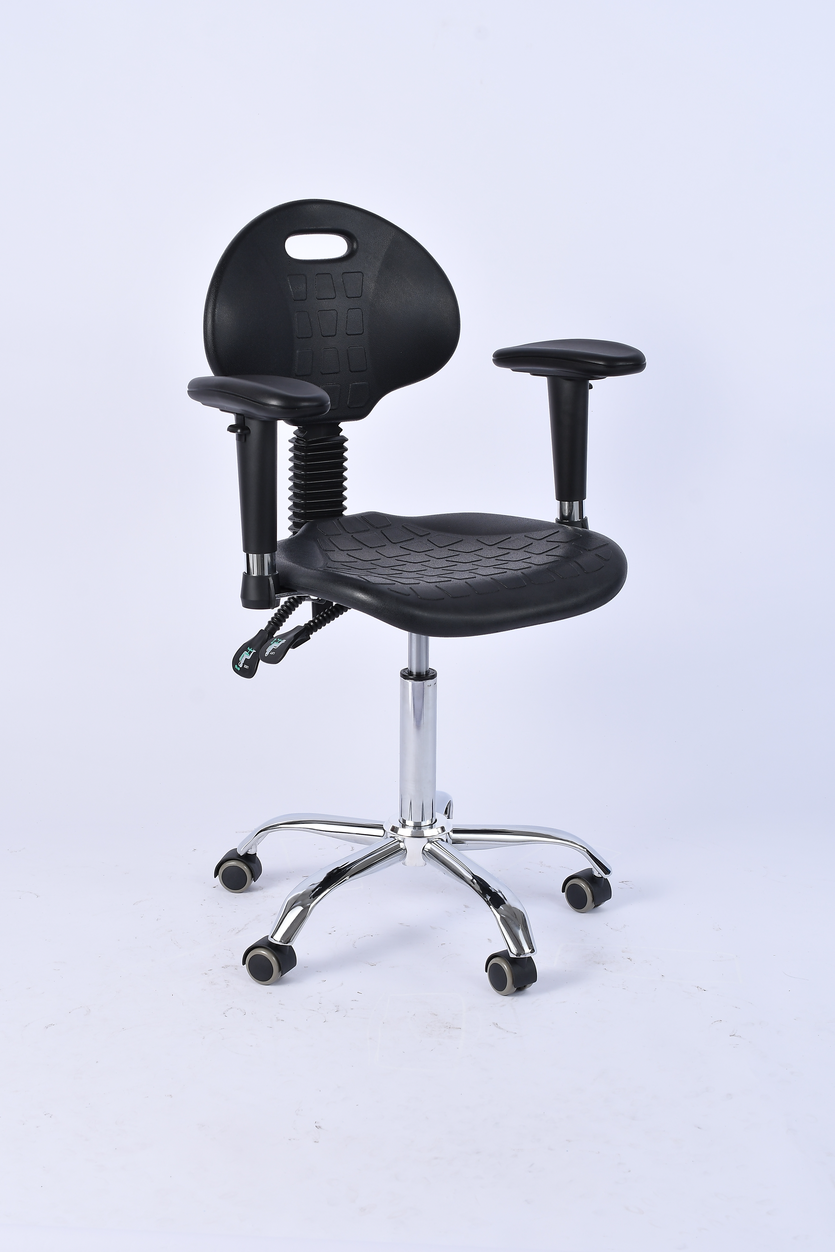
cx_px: 418
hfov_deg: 22.6
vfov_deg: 33.4
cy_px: 626
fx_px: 2087
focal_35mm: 60
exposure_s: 1/125
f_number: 9
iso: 125
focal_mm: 40
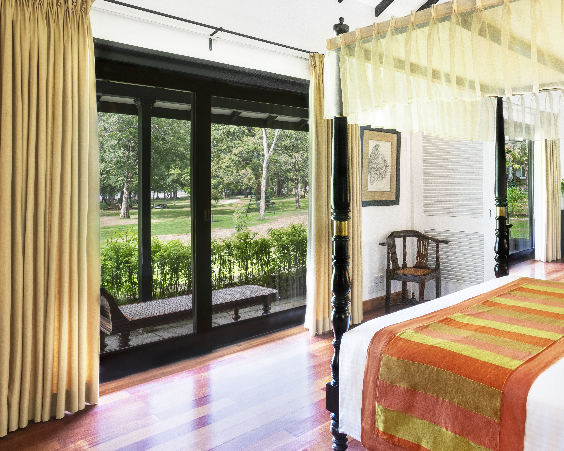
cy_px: 169
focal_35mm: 28
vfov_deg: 51.0
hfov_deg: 60.9
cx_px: 372
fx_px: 467
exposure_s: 1/4
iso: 400
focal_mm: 16
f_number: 8
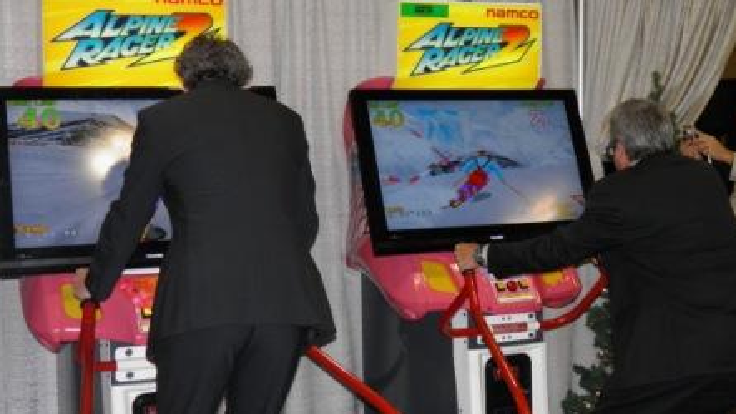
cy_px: 171
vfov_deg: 22.2
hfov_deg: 38.5
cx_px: 370
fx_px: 1054
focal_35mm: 54
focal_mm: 8.9
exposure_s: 1/80
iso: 125
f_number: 3.5
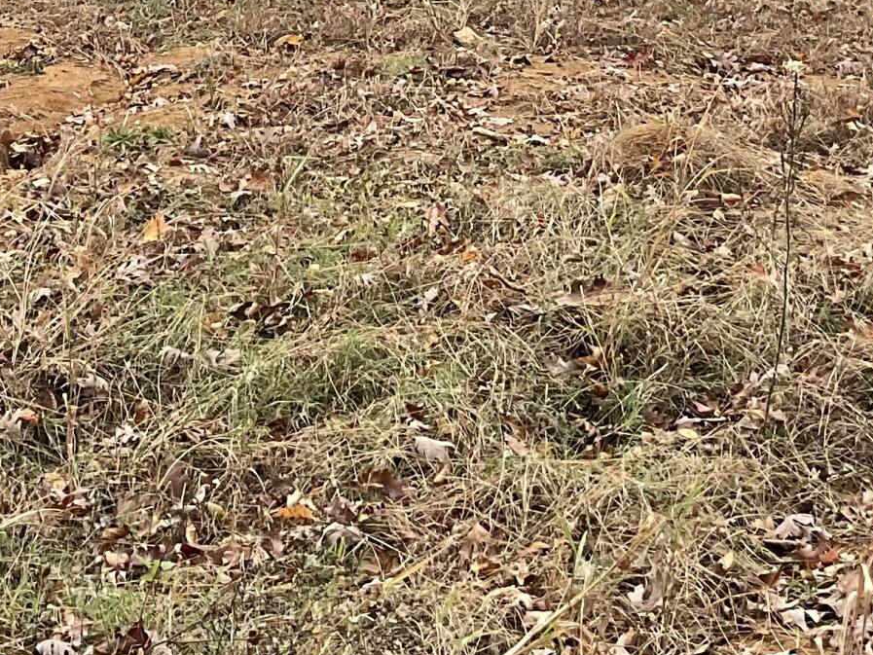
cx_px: 105
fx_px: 2447
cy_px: -301
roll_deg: -1.2
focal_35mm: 97
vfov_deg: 14.3
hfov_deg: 19.9
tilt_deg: +4.6
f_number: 1.8
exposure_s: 1/574
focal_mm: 3
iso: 16
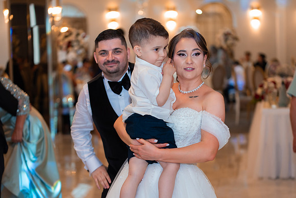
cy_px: 99
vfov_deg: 15.2
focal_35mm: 90
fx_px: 740
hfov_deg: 22.6
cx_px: 148
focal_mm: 90
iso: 1600
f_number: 3.2
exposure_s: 1/200
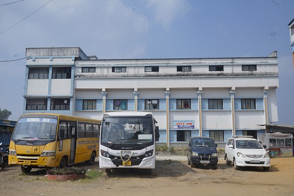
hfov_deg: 57.2
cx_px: 147
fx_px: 269
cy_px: 98
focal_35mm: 33
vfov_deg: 39.9
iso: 100
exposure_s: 1/250
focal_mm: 33
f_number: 11
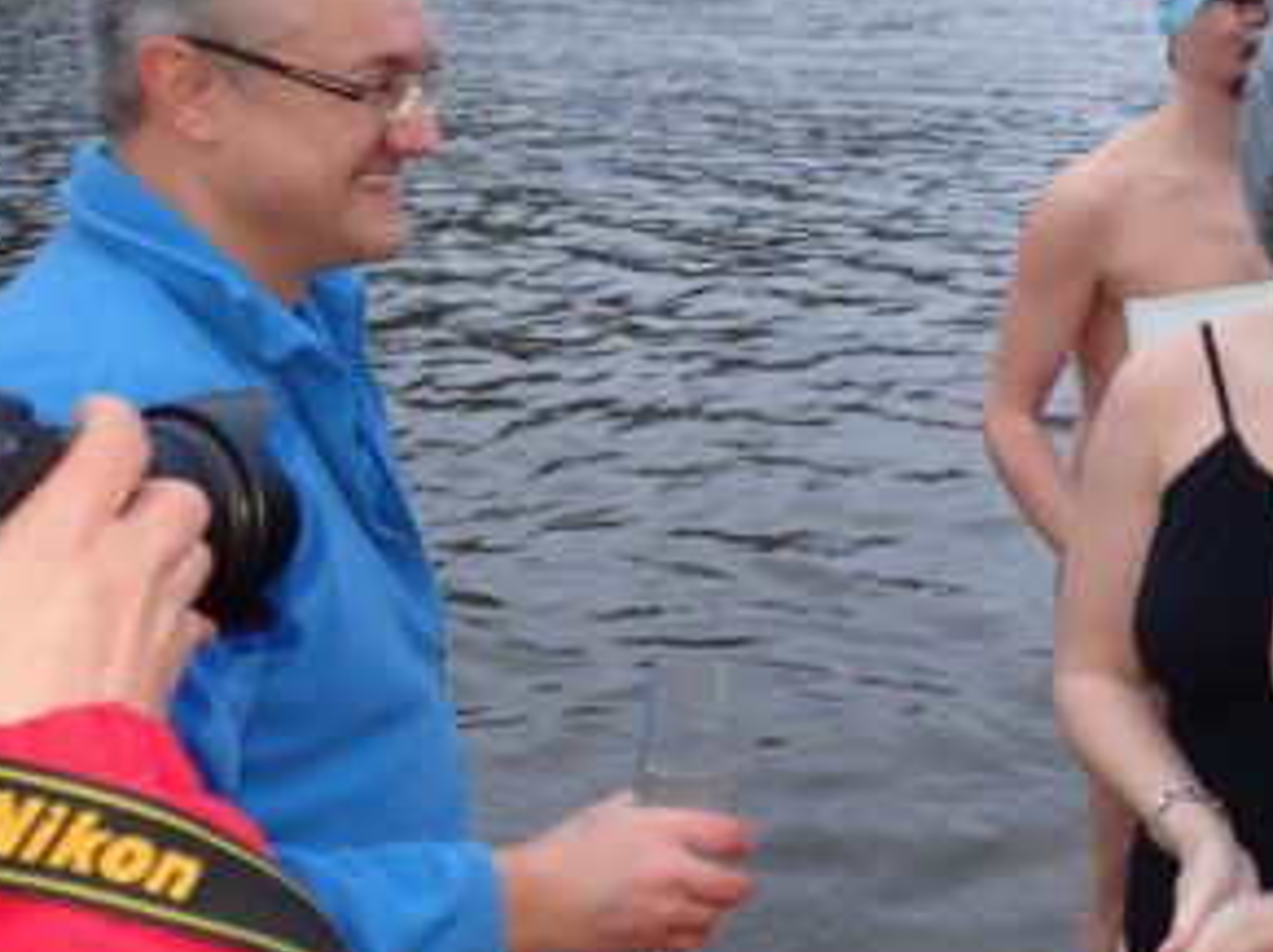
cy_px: 263
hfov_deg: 35.3
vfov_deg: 27.2
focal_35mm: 53
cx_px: 983
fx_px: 1947
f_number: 2.4
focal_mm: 5.87
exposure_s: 1/30
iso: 320
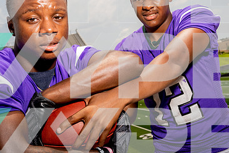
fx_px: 369
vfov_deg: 23.4
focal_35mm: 58
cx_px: 106
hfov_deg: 34.5
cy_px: 66
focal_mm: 37
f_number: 7.1
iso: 100
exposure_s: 1/250
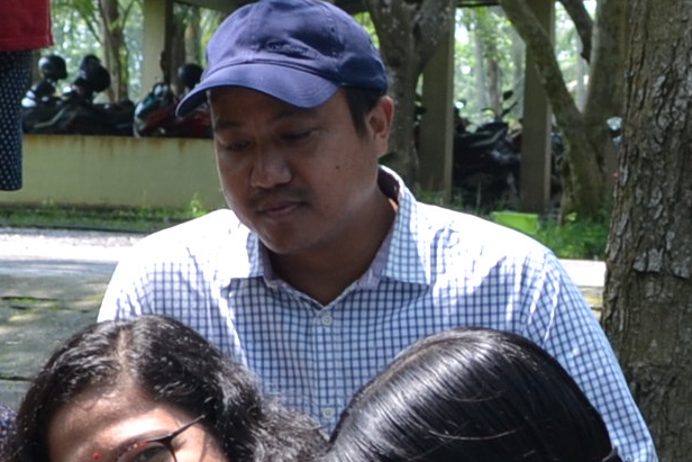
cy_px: 509
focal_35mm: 185
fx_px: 3557
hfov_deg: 11.1
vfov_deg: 7.4
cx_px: 444
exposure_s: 1/125
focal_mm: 22
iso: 125
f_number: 5.6
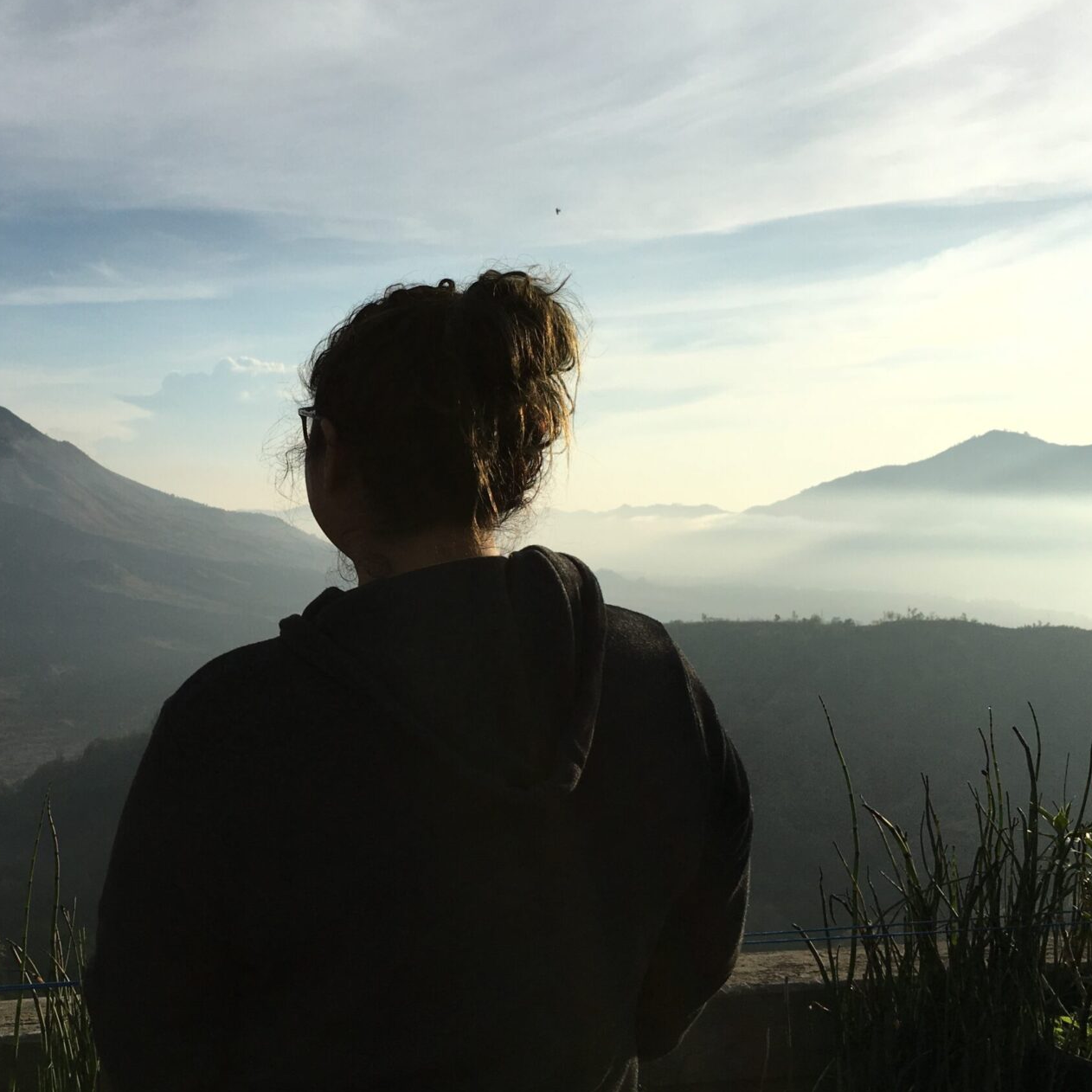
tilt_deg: -1.0
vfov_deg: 42.8
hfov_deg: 41.9
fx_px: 1392
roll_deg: -1.2
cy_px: 530
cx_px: 311
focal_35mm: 39
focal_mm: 4.15
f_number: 2.2
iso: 25
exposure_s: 1/2481
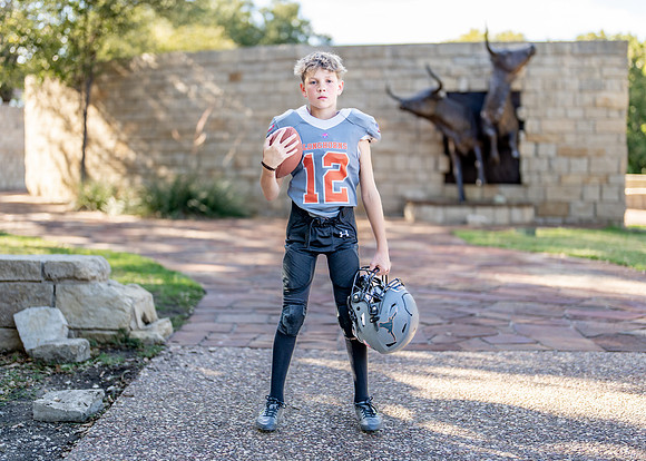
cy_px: 232
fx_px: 1044
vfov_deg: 24.9
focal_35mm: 57
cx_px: 329
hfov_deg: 34.4
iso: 100
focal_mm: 50
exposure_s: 1/1000
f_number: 1.2
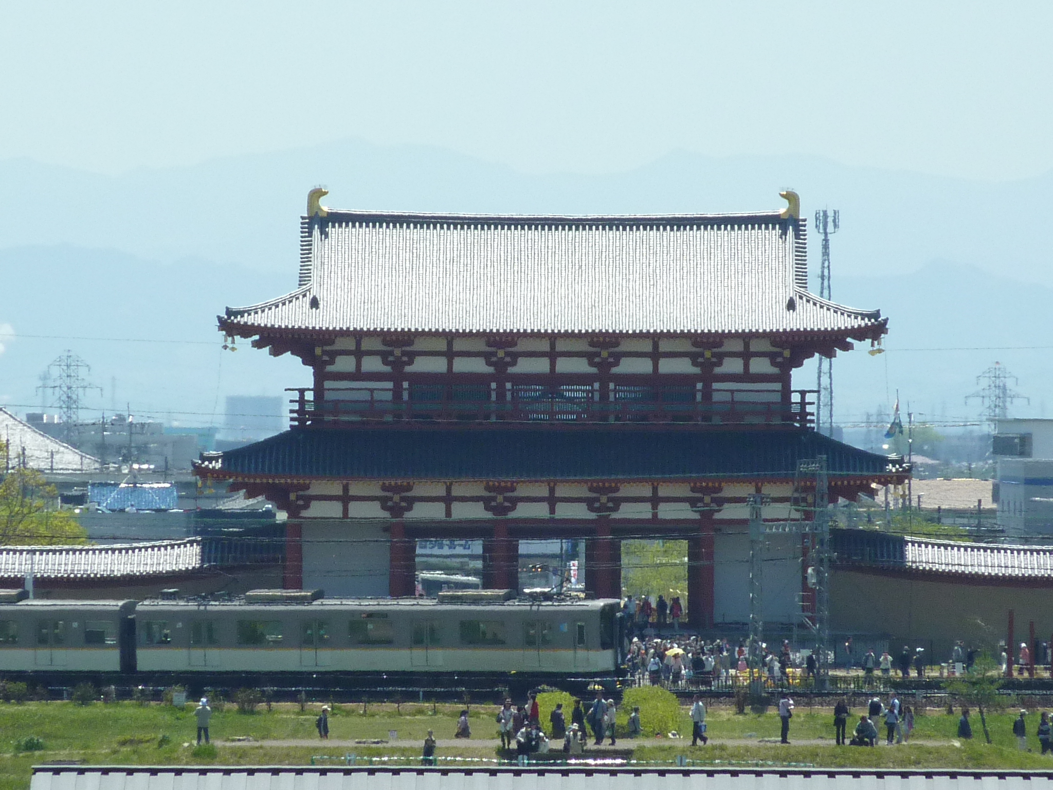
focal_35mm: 535
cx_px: 526
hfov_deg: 3.7
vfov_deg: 2.8
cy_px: 395
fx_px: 16274
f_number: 4.9
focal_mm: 49.2
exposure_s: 1/1000
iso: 160
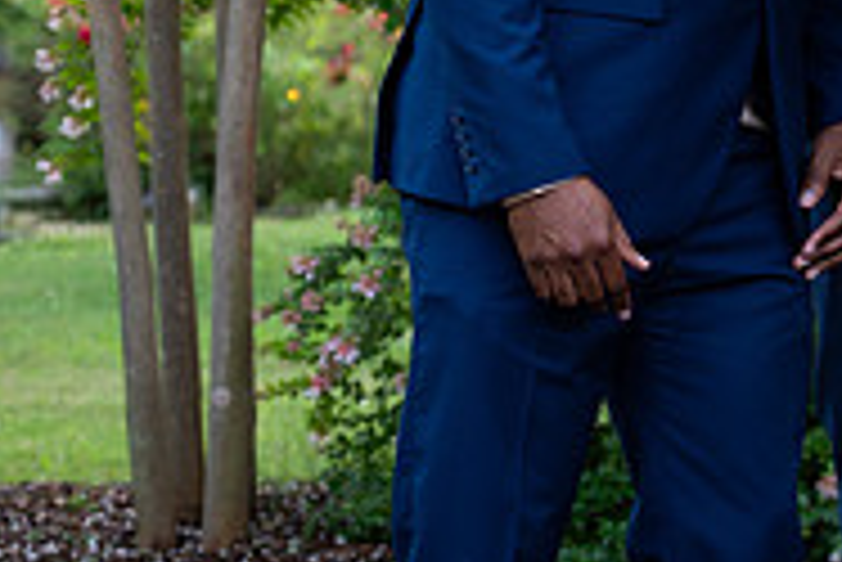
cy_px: 13
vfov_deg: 6.3
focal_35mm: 217
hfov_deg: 9.4
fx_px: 5079
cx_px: 941
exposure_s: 1/250
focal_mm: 70
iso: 800
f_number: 4
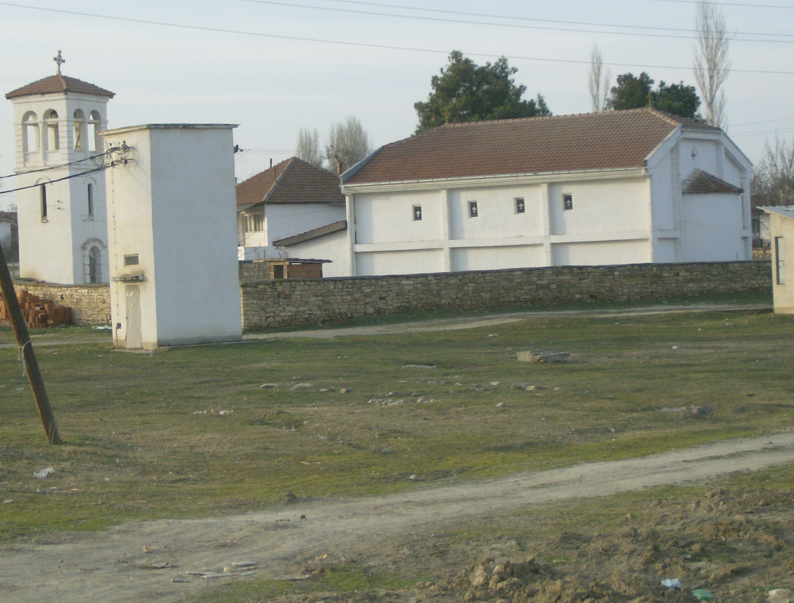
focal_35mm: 116
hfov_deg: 16.9
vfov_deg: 12.9
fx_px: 2673
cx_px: 373
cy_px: 255
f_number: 4.6
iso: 100
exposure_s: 1/285
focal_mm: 16.6
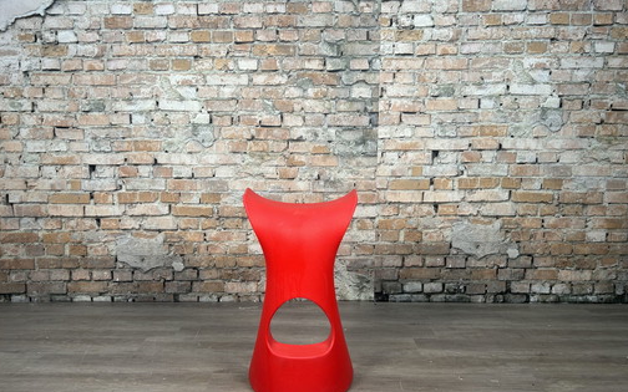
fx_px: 479
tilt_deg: -7.3
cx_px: 313
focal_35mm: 28
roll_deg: -0.2
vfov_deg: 44.5
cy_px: 219
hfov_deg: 66.5
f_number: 1.5
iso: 64
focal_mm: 5.7
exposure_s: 1/100
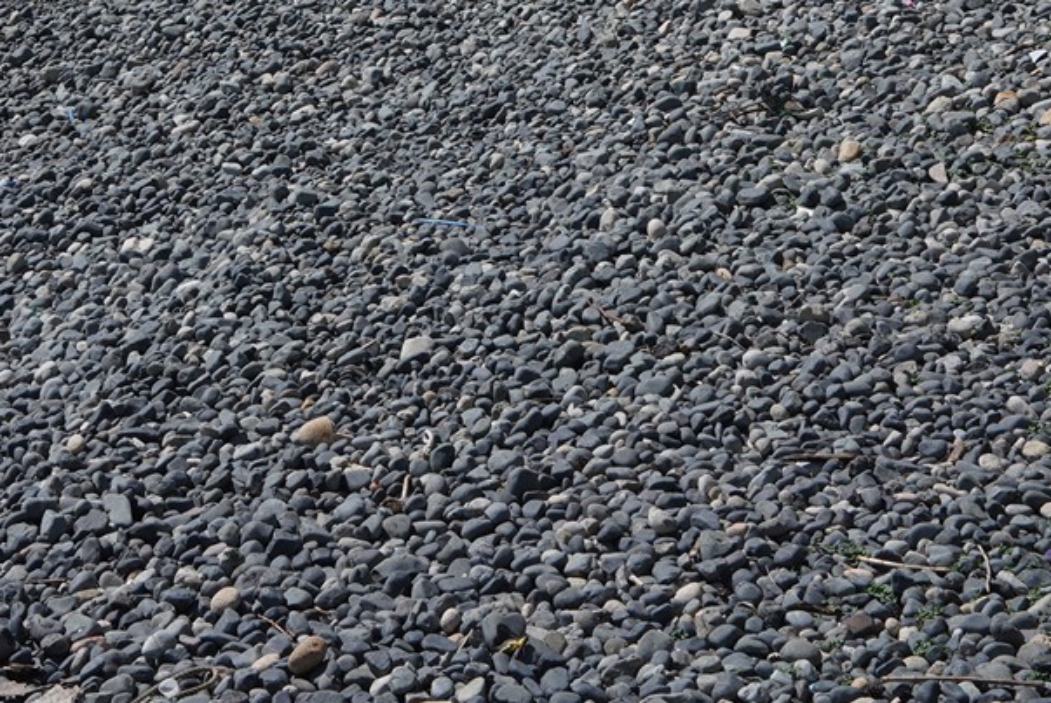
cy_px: -408
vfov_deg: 11.3
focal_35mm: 116
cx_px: 329
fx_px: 3389
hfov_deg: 17.6
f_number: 16
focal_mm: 35
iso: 100
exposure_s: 1/125
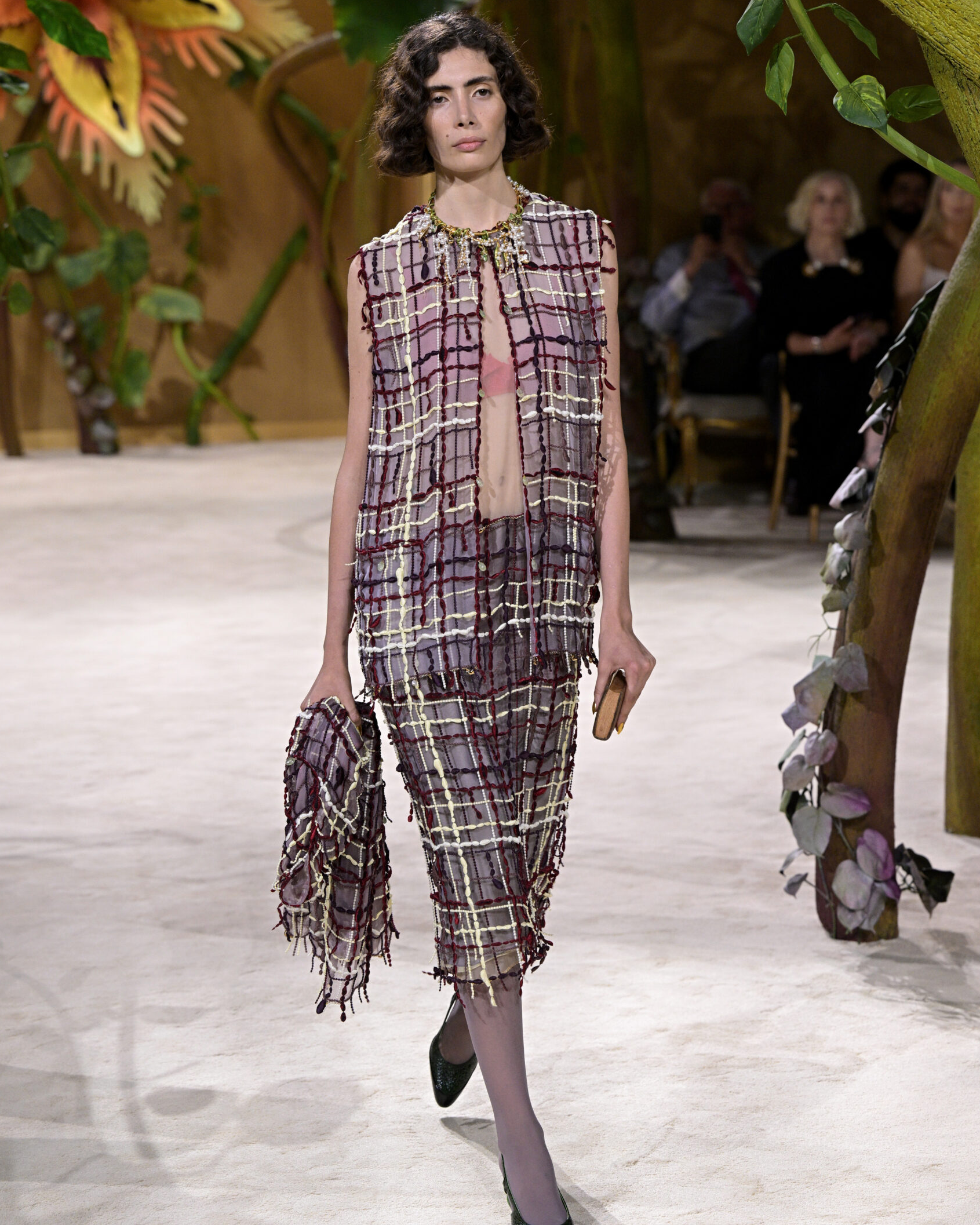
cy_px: 613
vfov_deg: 19.2
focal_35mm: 100
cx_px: 491
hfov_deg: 15.4
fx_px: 3626
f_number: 4
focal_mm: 88
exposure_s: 1/500
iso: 2000
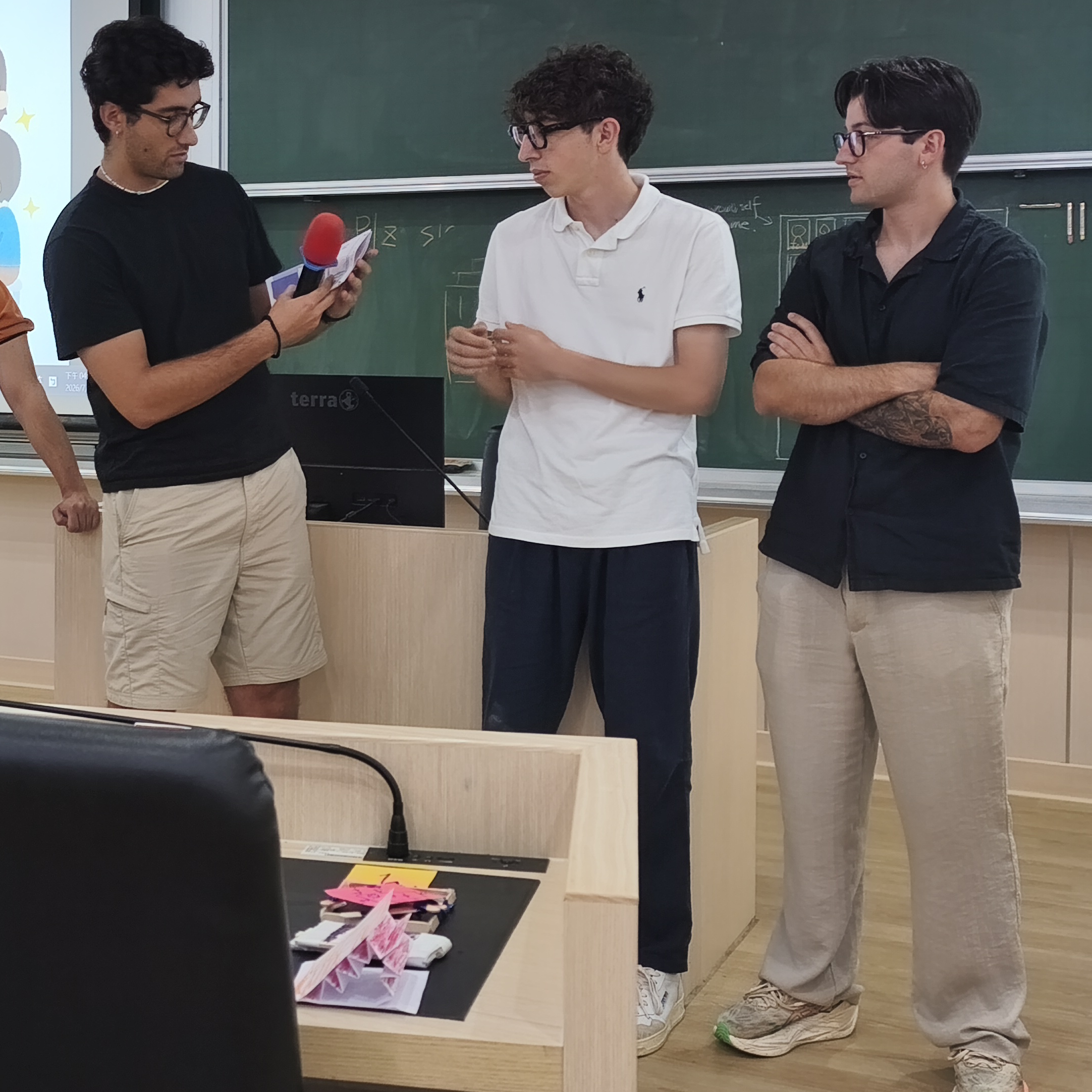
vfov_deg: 33.8
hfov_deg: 33.4
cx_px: 291
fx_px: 1785
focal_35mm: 50
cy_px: 398
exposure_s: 1/120
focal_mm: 6.14
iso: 400
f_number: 1.65
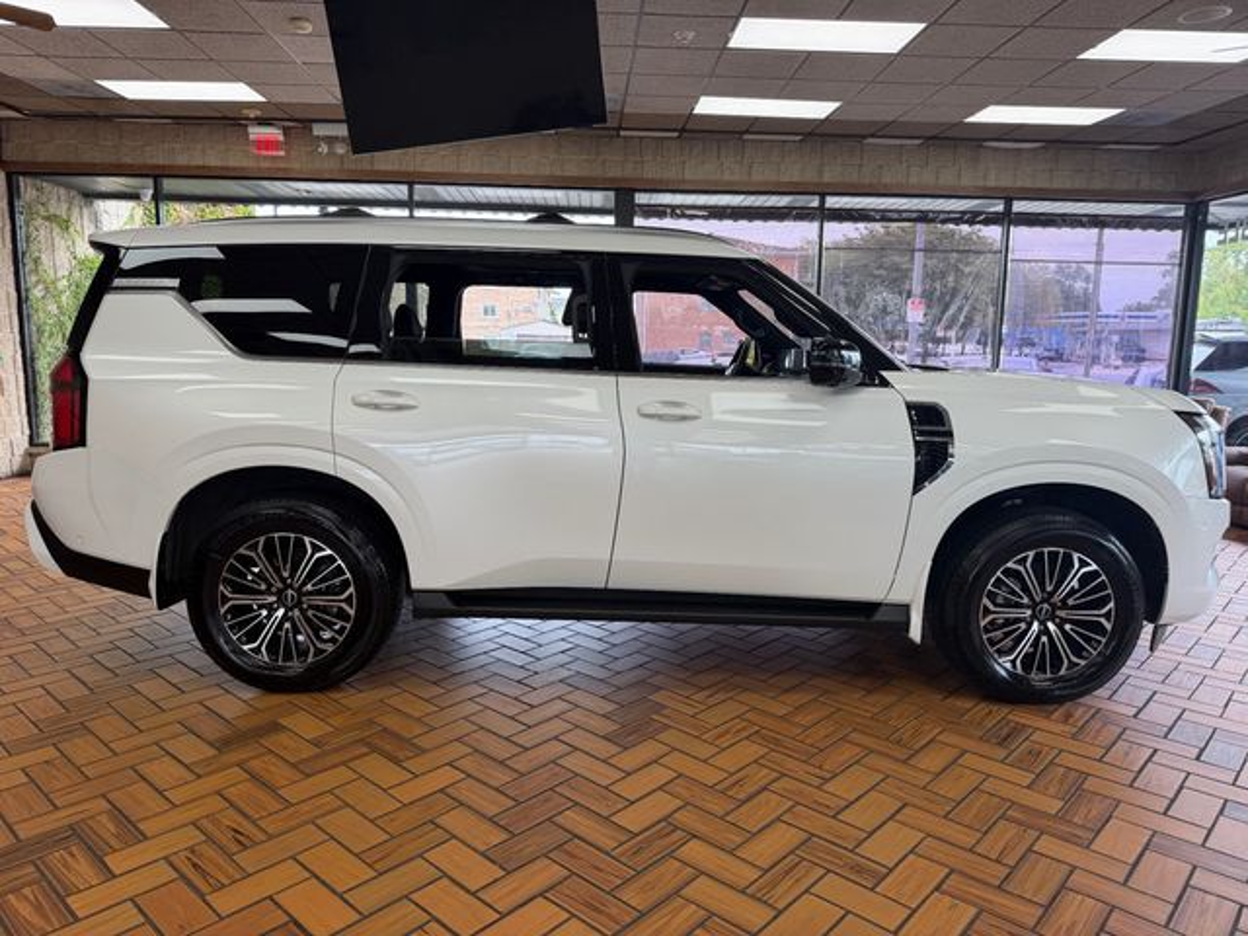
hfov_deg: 71.6
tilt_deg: -8.6
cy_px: 468
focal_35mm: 24
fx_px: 865
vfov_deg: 56.8
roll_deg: -0.3
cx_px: 624
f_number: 1.78
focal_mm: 6.76
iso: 80
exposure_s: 1/203
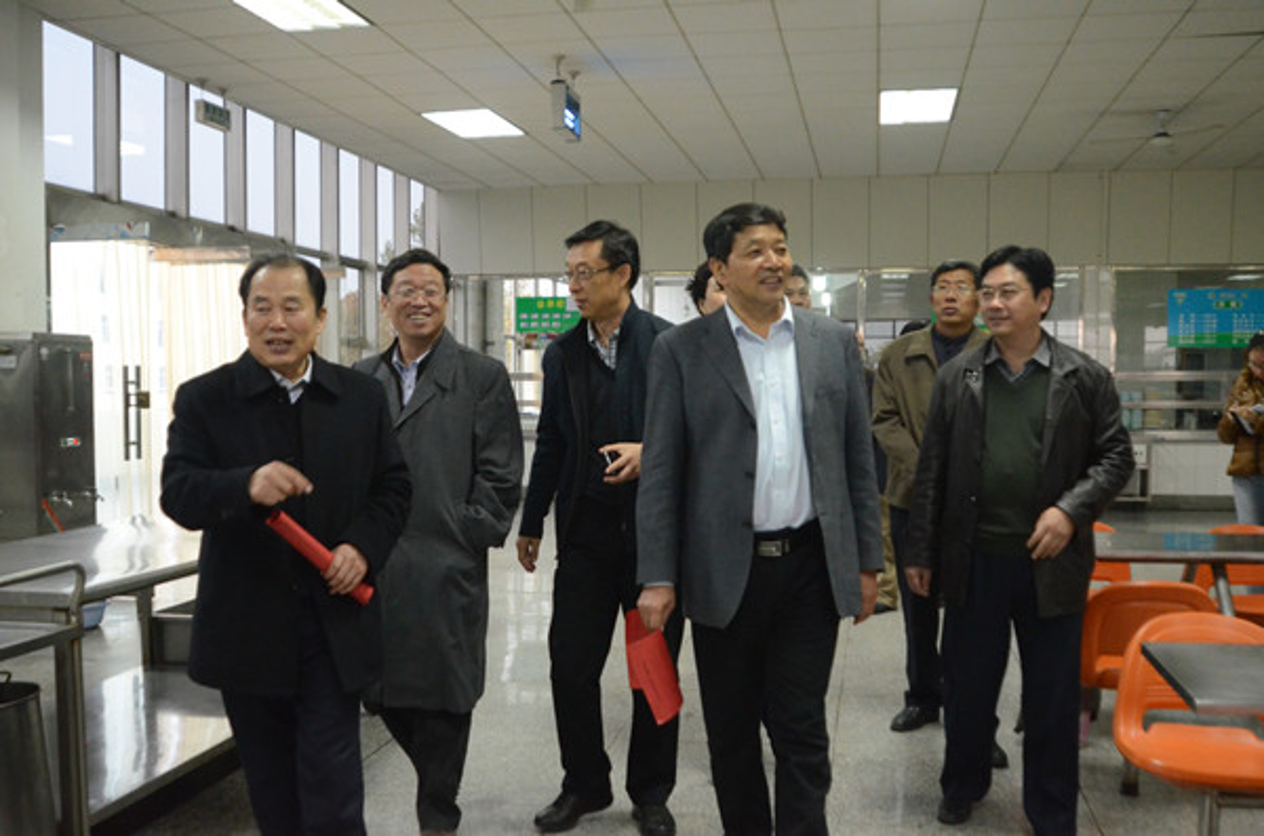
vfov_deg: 36.7
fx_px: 1261
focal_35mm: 36
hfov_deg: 53.2
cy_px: 418
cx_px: 632
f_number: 3.5
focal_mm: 24
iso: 3200
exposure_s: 1/125
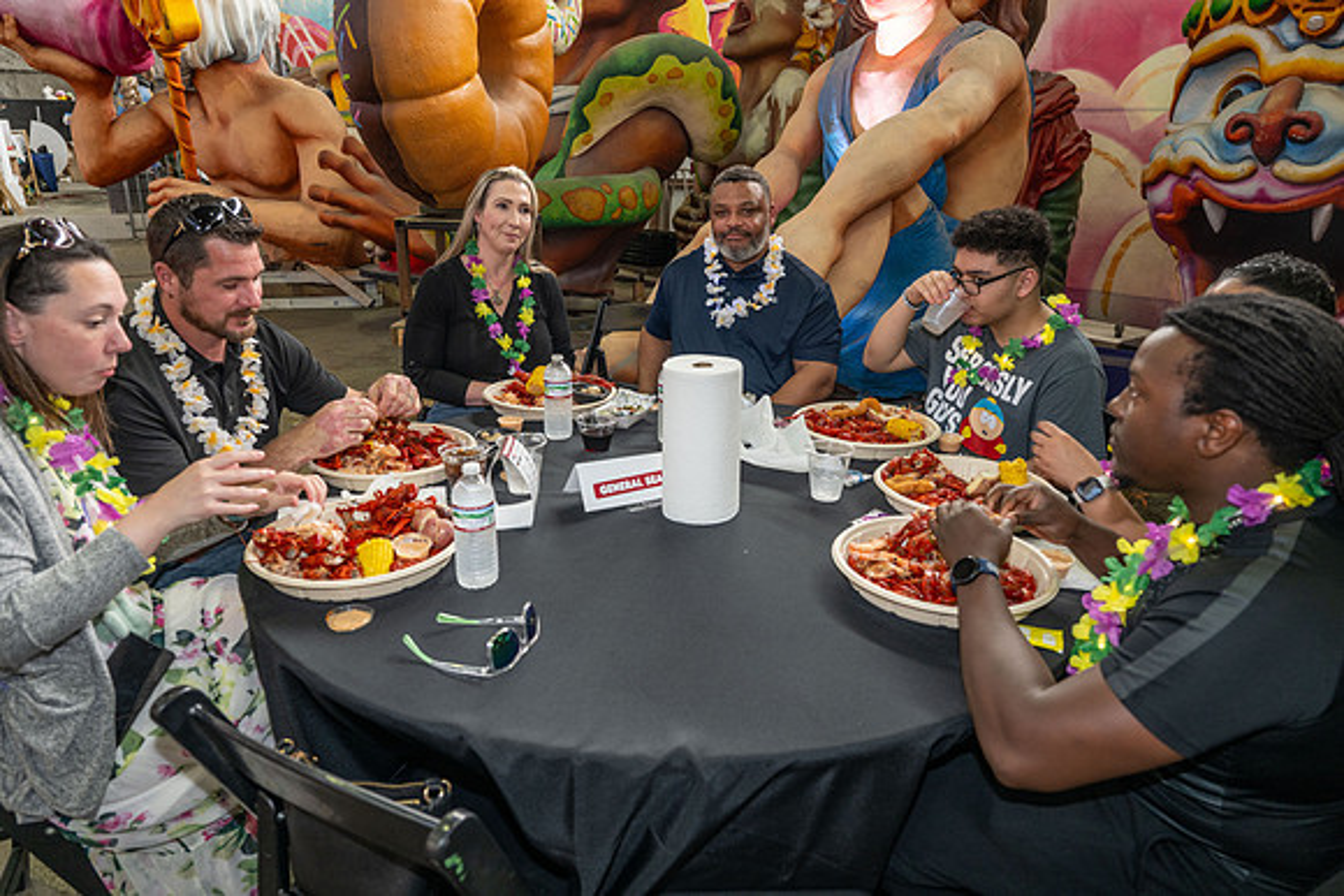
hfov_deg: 73.7
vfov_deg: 53.2
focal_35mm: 24
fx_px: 896
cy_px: 448
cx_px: 672
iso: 360
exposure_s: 1/60
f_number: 4
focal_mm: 24
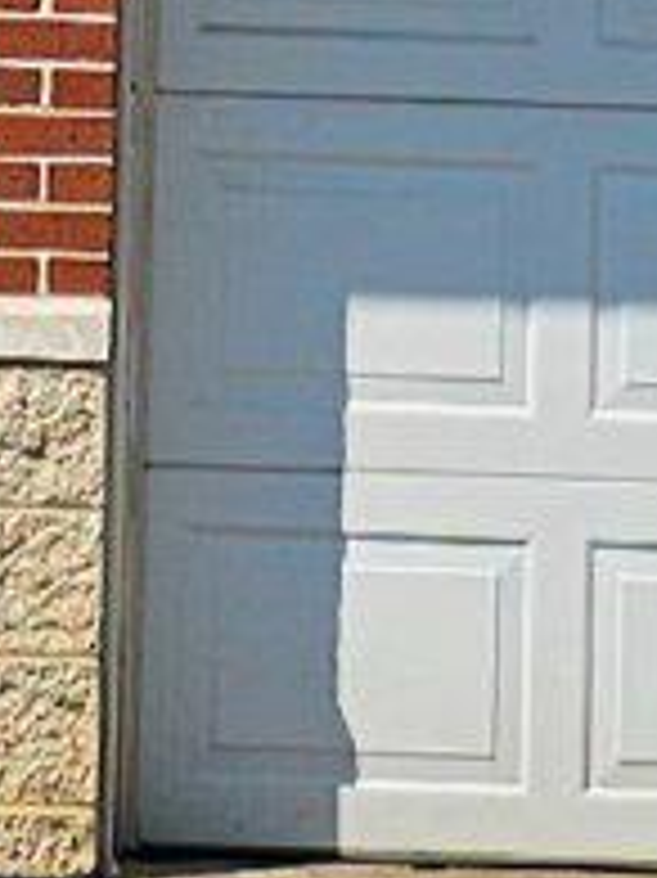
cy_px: -680
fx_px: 4585
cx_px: -353
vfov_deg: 10.3
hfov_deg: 8.0
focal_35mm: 181
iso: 10
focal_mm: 6.3
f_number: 1.7
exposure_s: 1/1250
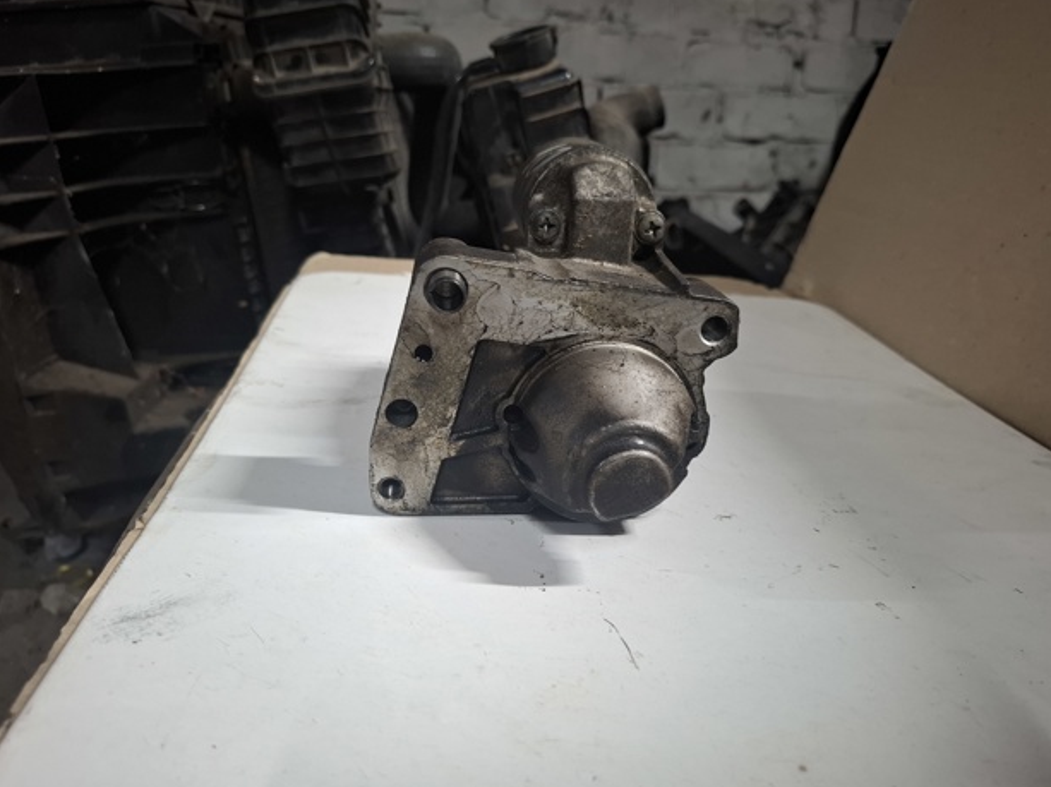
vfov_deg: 56.8
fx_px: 728
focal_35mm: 24
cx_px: 518
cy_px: 387
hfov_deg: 71.6
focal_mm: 5.54
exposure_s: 1/25
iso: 320
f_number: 1.8
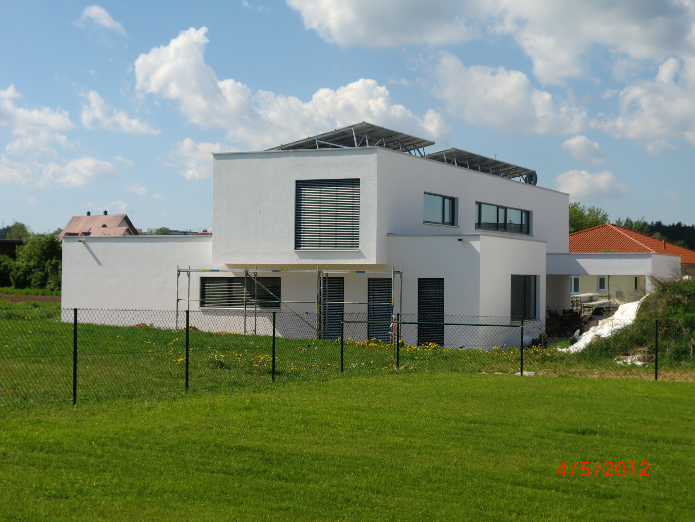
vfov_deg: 24.0
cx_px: 348
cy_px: 261
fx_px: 1225
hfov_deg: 31.7
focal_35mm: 61
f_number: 4.2
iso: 64
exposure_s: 1/800
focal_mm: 11.2
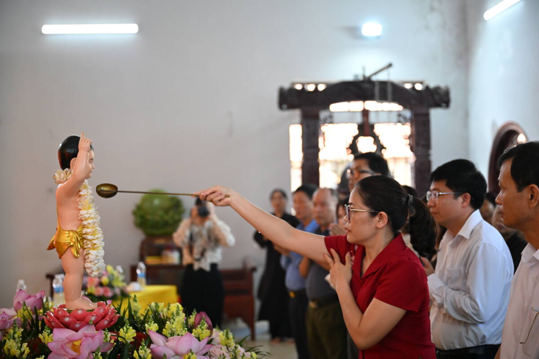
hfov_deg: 34.5
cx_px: 270
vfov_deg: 23.4
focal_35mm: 58
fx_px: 868
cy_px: 180
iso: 2500
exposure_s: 1/320
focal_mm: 58
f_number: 2.8
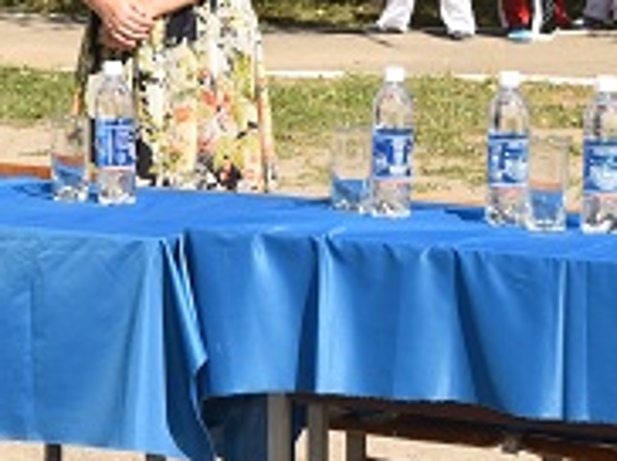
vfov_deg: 8.6
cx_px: 59
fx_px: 3062
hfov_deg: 11.4
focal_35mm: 172
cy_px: 117
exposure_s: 1/400
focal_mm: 36
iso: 320
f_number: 10
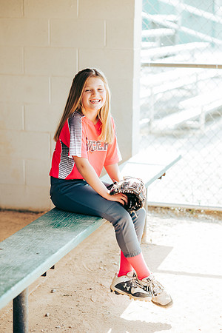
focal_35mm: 85
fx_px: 786
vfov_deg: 23.9
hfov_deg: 16.1
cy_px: 166
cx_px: 111
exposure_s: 1/320
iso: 160
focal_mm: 85
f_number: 2.8
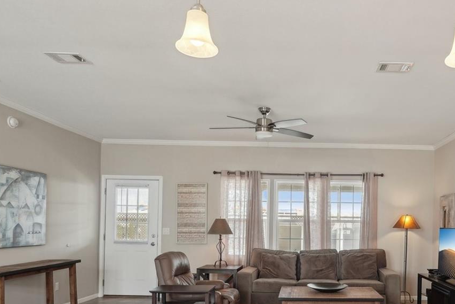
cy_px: 220
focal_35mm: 30
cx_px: 317
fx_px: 379
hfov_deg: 59.9
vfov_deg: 42.5
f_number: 5.6
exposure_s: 1/50
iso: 400
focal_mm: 16
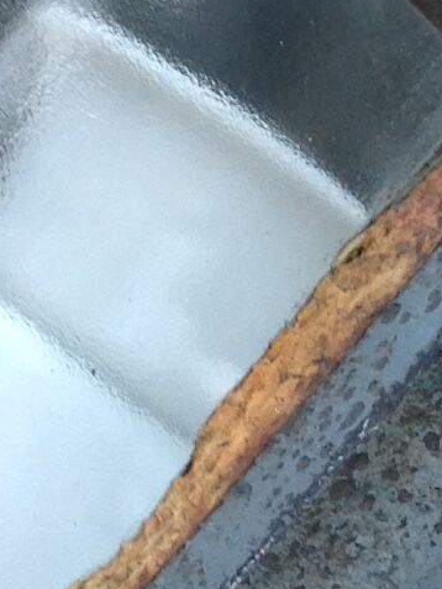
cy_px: 614
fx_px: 3233
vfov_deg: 10.3
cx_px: 317
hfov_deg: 7.8
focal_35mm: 190
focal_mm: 4.28
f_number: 2.4
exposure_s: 1/40
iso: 50
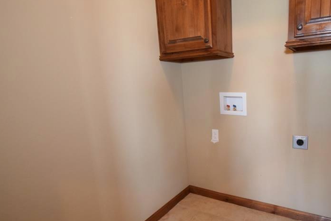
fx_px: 202
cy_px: 122
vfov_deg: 57.2
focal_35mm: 22
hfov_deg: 76.7
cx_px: 213
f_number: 3.5
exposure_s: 1/60
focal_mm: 10
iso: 1600
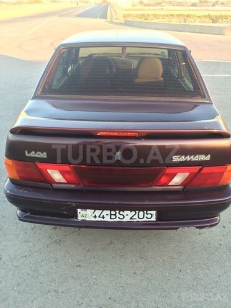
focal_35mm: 29
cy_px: 154
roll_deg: +2.1
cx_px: 116
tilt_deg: -33.2
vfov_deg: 61.7
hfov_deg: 48.2
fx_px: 258
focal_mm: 4.15
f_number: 2.2
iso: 40
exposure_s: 1/60
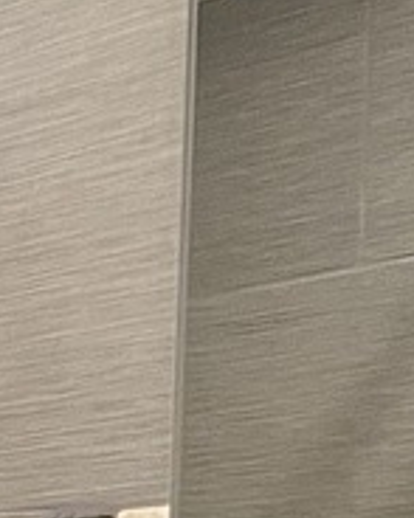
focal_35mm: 199
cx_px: -1425
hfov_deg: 6.0
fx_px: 3050
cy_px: 1056
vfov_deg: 9.1
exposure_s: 1/60
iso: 200
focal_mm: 5.7
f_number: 1.5
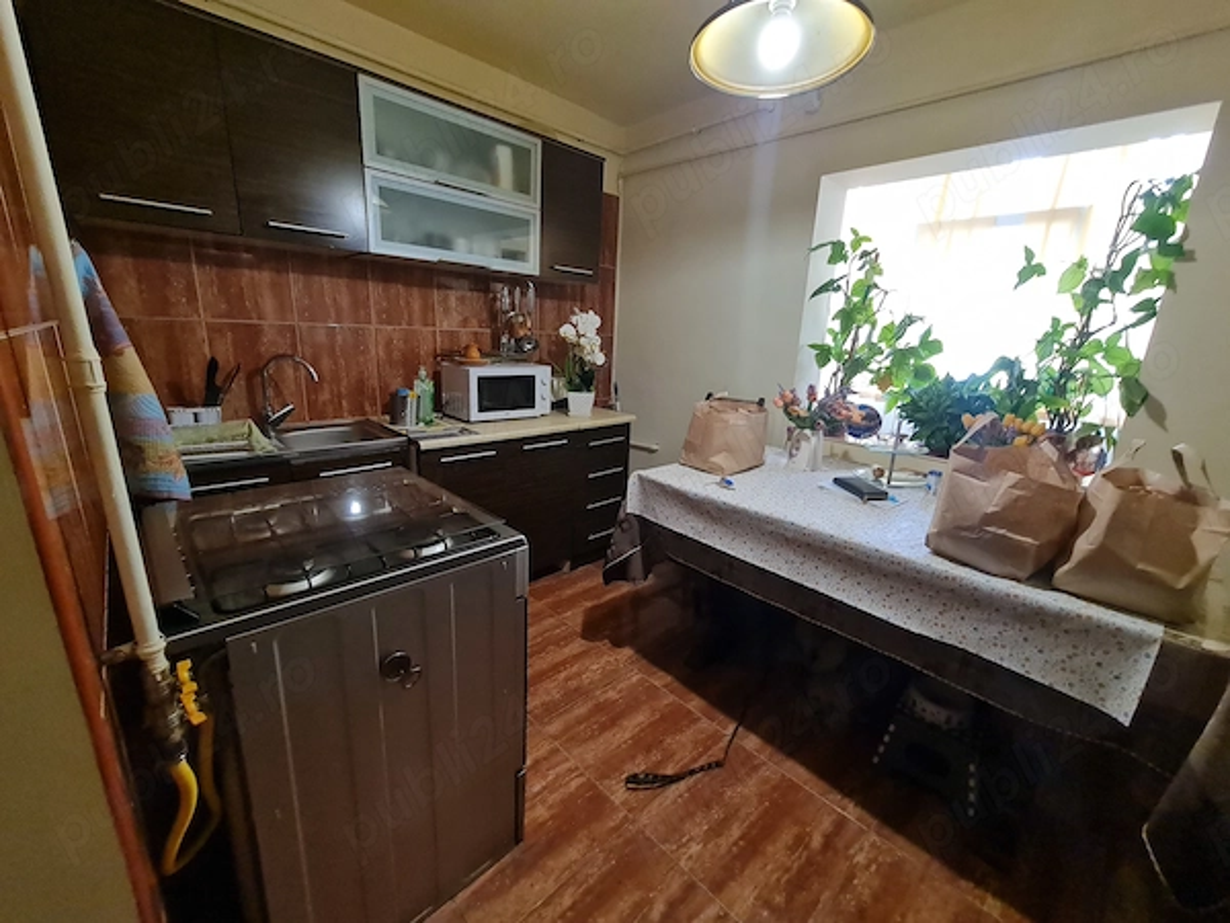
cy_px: 462
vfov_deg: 89.9
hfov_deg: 106.2
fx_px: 462
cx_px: 615
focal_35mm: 13
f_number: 2.2
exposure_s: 1/50
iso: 400
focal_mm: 2.2
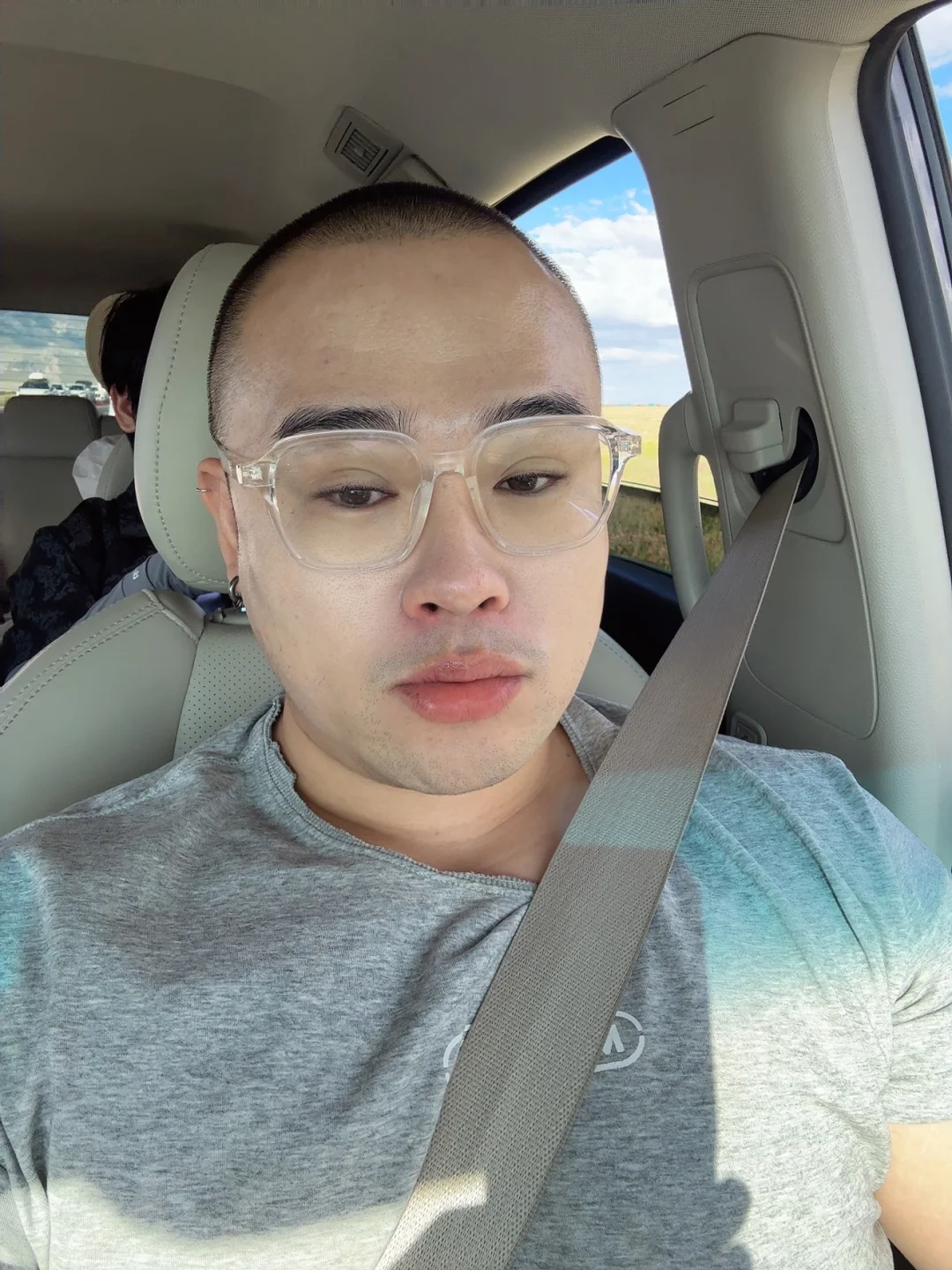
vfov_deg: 73.9
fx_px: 843
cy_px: 635
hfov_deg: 58.9
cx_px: 476
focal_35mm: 23
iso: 40
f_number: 1.9
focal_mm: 2.69
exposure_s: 1/397
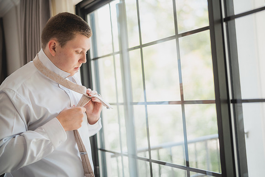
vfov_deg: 27.0
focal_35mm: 50
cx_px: 132
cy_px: 88
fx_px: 368
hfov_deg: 39.6
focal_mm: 50
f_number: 1.4
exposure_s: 1/800
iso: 800
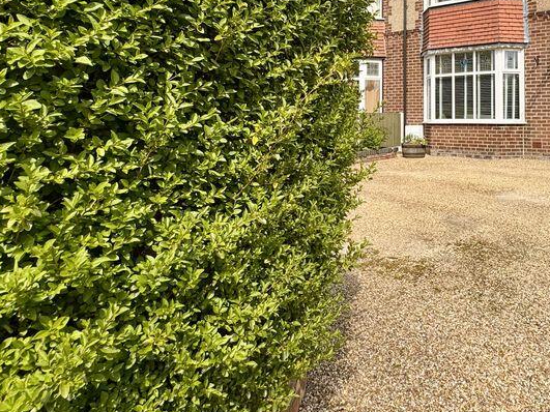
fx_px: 429
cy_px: 102
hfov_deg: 62.0
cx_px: 406
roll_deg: +0.9
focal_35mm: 27
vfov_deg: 49.3
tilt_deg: +2.1
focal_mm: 2.22
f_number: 2.2
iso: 50
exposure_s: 1/1927
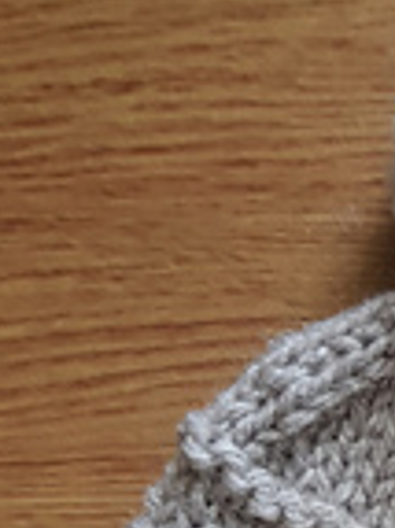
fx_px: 1387
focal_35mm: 91
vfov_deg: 19.3
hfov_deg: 14.9
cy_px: 746
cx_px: 611
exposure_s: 1/24
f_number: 1.7
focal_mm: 4.2
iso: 200
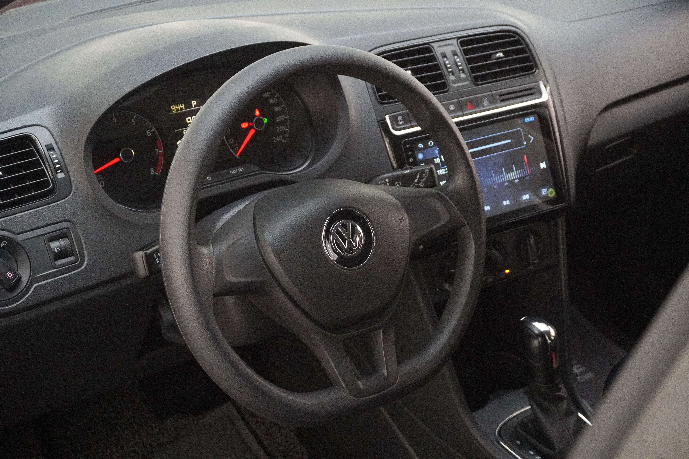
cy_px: 230
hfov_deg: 36.9
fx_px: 1033
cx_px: 344
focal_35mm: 54
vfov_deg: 25.1
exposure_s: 1/80
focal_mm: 36
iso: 6400
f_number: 6.3
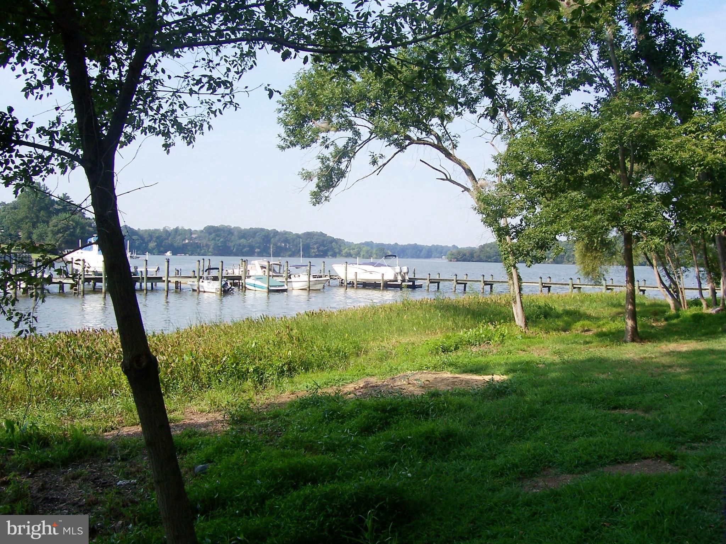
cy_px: 272
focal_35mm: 34
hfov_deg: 54.0
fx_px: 713
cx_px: 363
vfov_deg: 41.8
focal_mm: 5.6
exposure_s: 1/250
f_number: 5.6
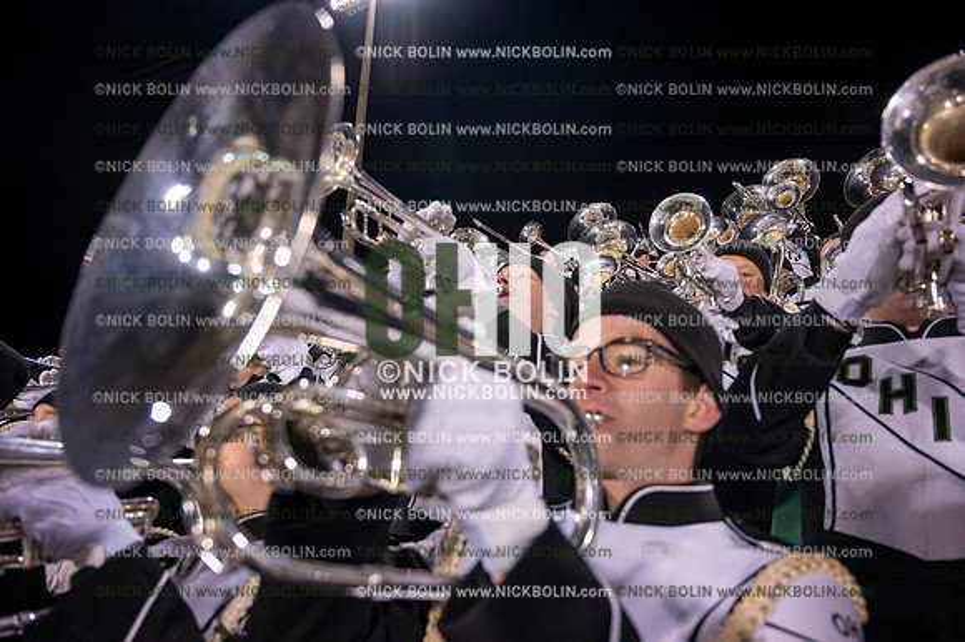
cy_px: 321
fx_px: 643
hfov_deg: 73.8
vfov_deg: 53.1
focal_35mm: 24
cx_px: 482
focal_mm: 24
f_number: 4
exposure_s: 1/640
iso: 3200
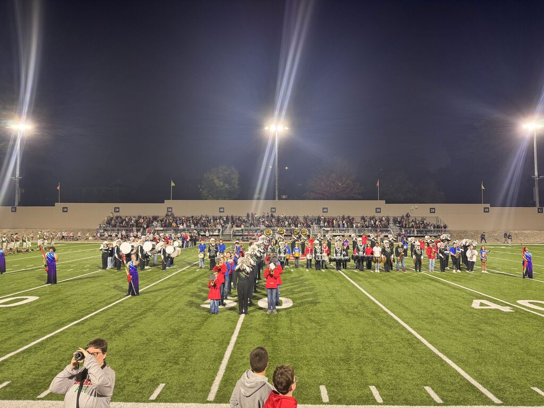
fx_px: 377
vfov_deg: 56.8
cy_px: 204
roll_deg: -0.2
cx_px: 272
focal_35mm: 24
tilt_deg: +1.7
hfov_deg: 71.6
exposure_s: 1/60
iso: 160
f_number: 1.78
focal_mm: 6.76
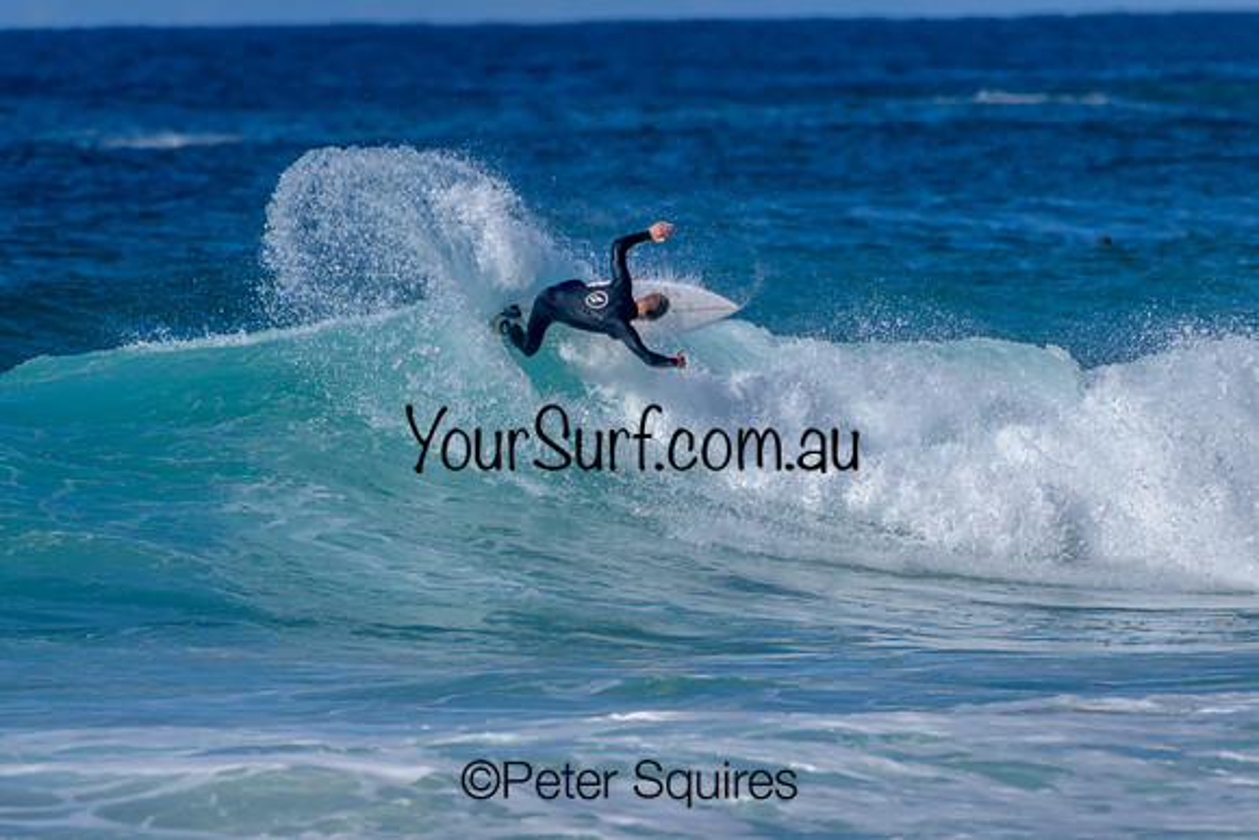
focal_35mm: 1000
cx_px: 630
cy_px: 420
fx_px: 34979
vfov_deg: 1.4
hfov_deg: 2.1
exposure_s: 1/2000
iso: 450
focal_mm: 1000
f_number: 11
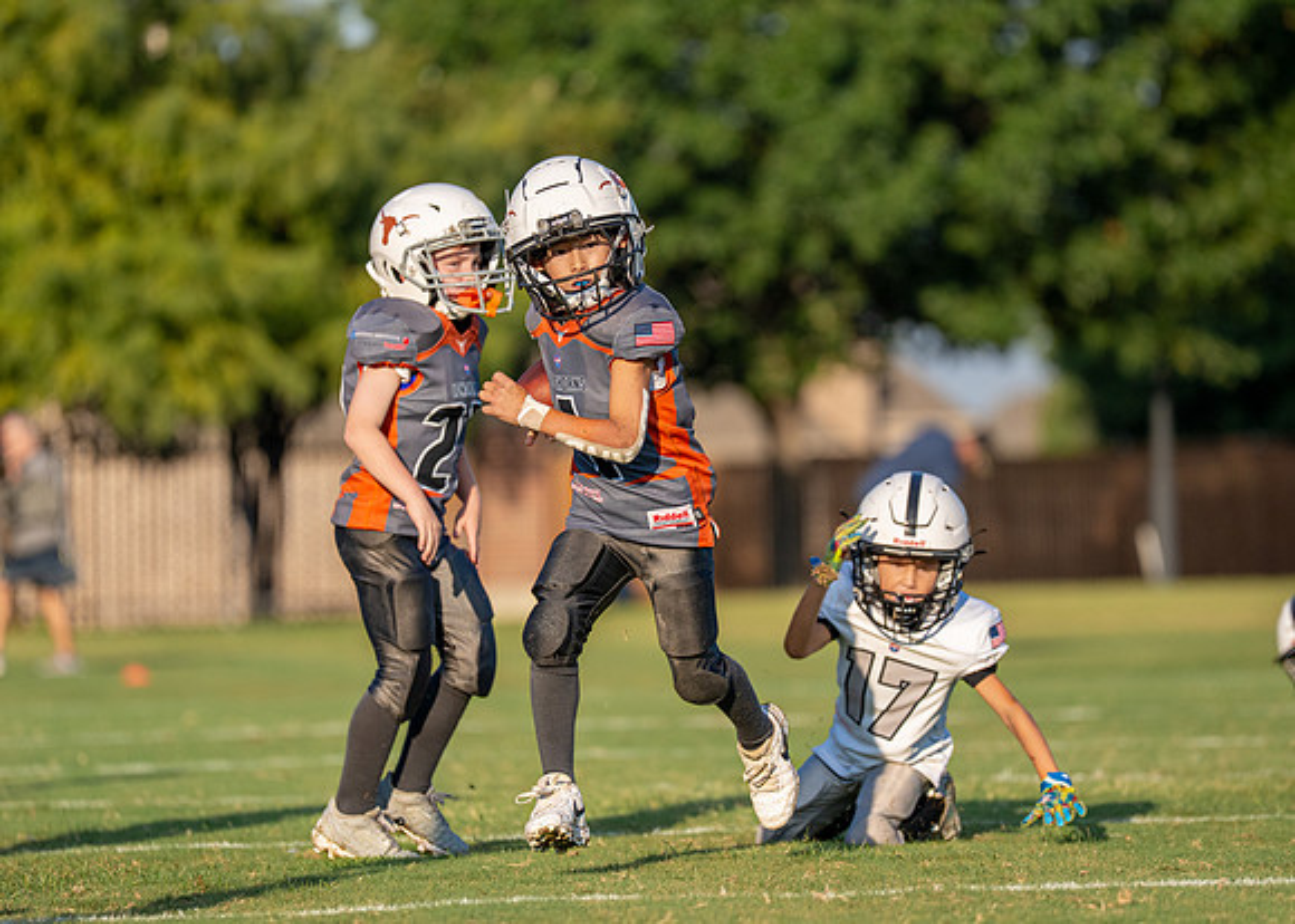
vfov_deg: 5.1
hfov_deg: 7.2
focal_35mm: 280
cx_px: 691
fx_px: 10301
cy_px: 483
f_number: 2.8
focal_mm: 200
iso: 320
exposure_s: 1/5000
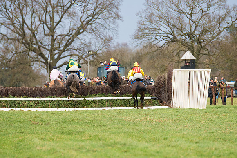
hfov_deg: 4.6
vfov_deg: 3.1
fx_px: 2963
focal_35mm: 450
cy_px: 79
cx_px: 118
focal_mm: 300
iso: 800
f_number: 4
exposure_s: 1/1000
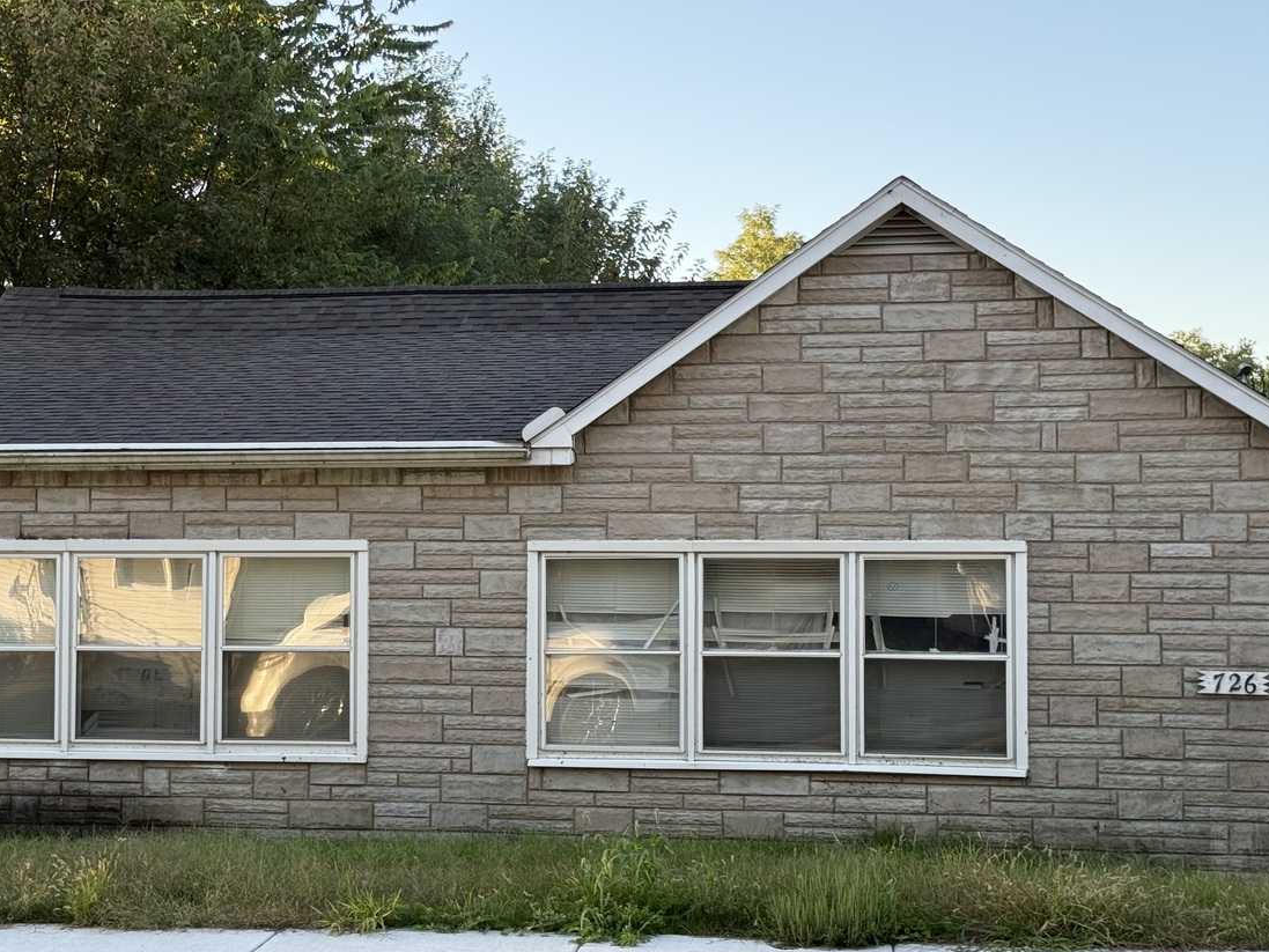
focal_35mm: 63
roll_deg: +1.9
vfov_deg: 23.3
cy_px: 531
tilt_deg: -0.4
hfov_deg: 30.6
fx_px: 2310
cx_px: 516
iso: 64
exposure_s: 1/375
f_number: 1.78
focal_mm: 6.76
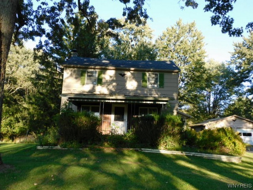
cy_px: 95
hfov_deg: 55.4
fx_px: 241
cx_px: 126
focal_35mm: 33
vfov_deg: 42.9
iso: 125
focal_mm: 5.9
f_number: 3.6
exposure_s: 1/200
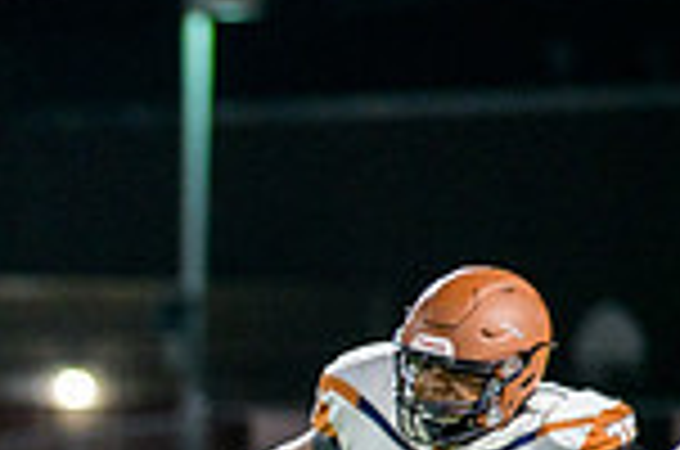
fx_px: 12704
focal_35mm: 674
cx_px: -320
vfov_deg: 2.0
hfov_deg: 3.1
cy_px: 695
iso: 1600
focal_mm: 175
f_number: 2.8
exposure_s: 1/250
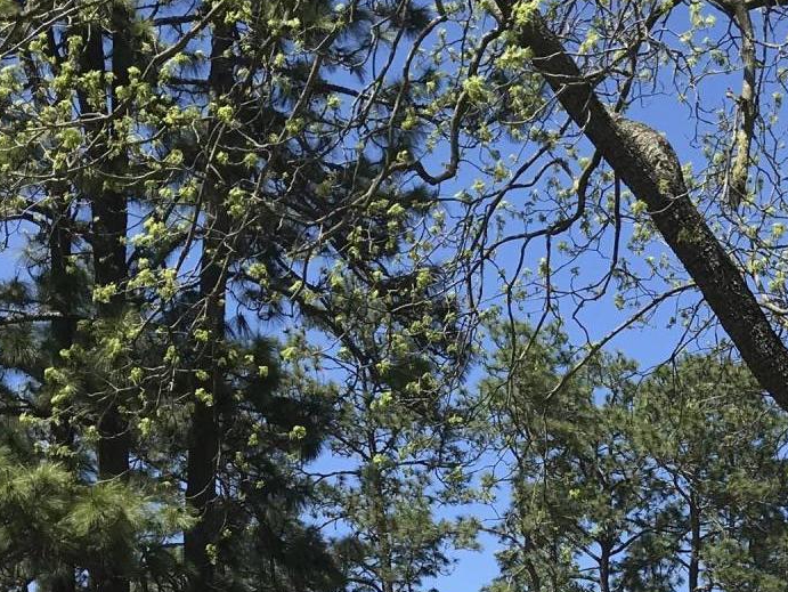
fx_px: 1845
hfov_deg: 23.6
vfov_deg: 16.9
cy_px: 821
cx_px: 679
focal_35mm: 81
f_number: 1.8
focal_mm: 3.99
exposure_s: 1/2336
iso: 20
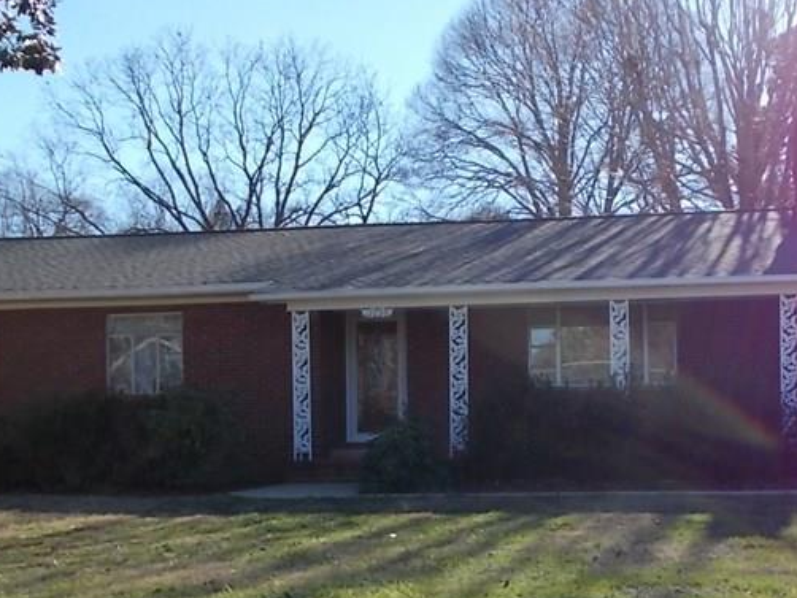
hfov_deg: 35.8
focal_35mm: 53
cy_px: 466
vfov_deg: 27.1
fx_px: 1221
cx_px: 537
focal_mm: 4.6
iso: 80
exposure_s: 1/400
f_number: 3.2
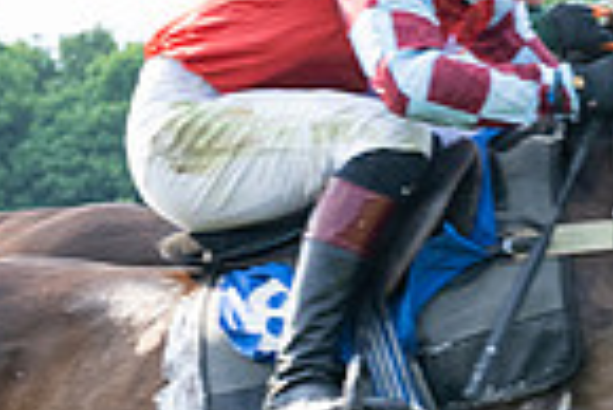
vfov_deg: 3.1
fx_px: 7687
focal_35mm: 451
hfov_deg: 4.5
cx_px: 1021
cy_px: 504
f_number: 5
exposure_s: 1/1000
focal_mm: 70
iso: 400
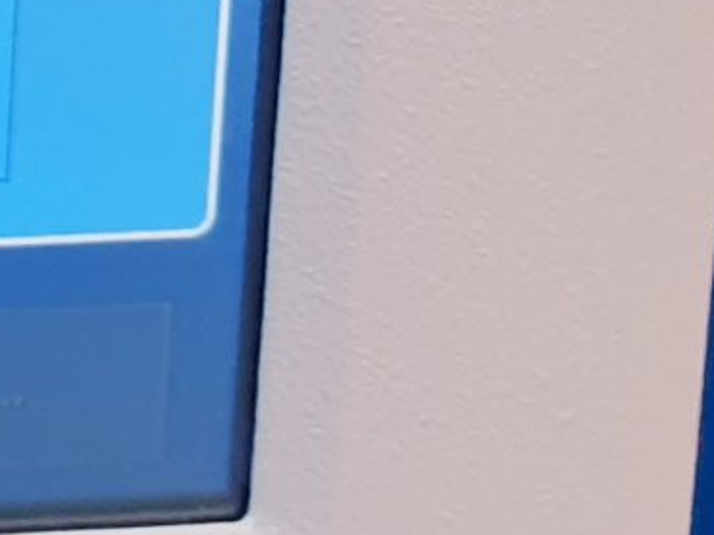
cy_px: -397
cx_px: -1267
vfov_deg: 8.0
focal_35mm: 181
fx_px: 3733
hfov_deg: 9.2
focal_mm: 4.3
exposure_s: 1/50
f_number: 2.4
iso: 64
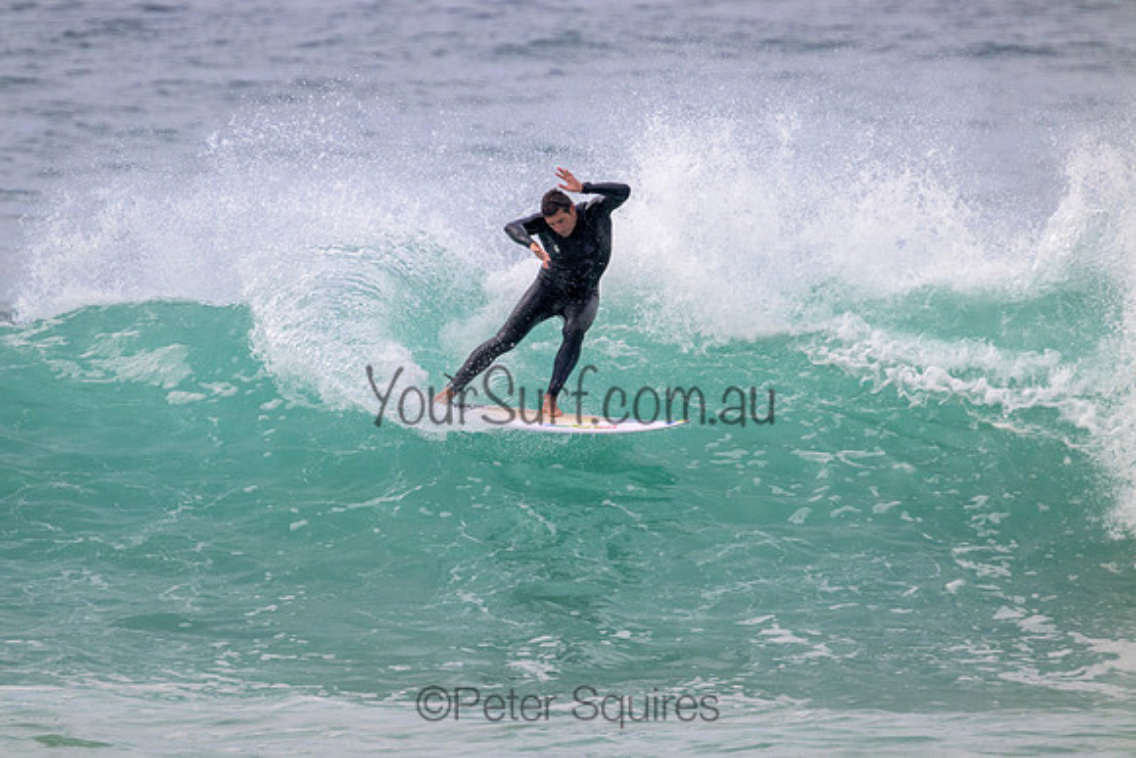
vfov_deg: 1.7
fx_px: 25249
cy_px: 379
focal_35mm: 800
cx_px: 568
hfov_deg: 2.6
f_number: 11
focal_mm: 800
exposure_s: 1/2000
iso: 1250
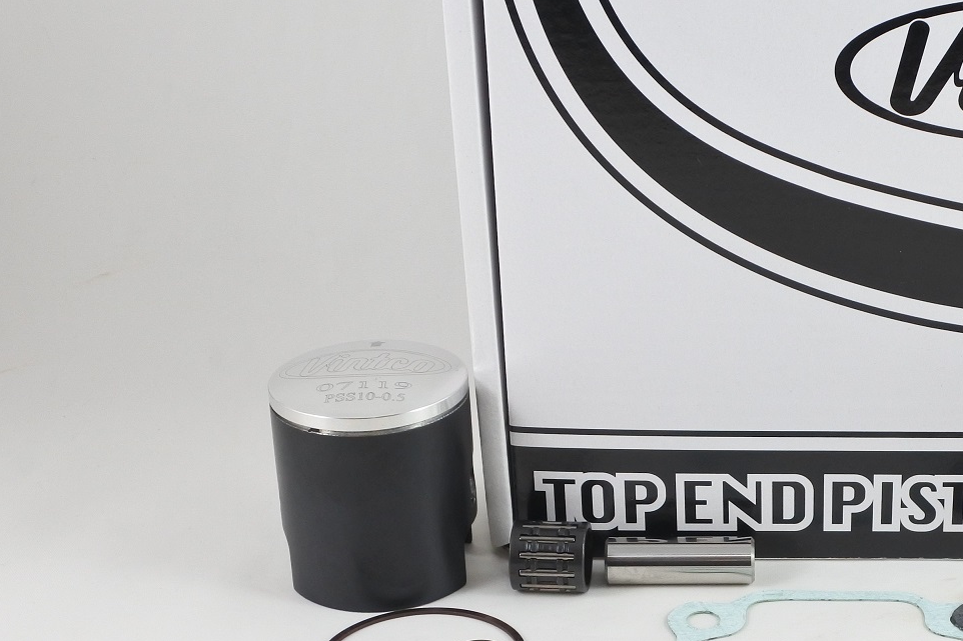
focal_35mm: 60
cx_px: 748
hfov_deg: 32.6
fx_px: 1605
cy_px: 403
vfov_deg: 22.6
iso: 450
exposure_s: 1/125
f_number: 3.8
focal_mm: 12.6
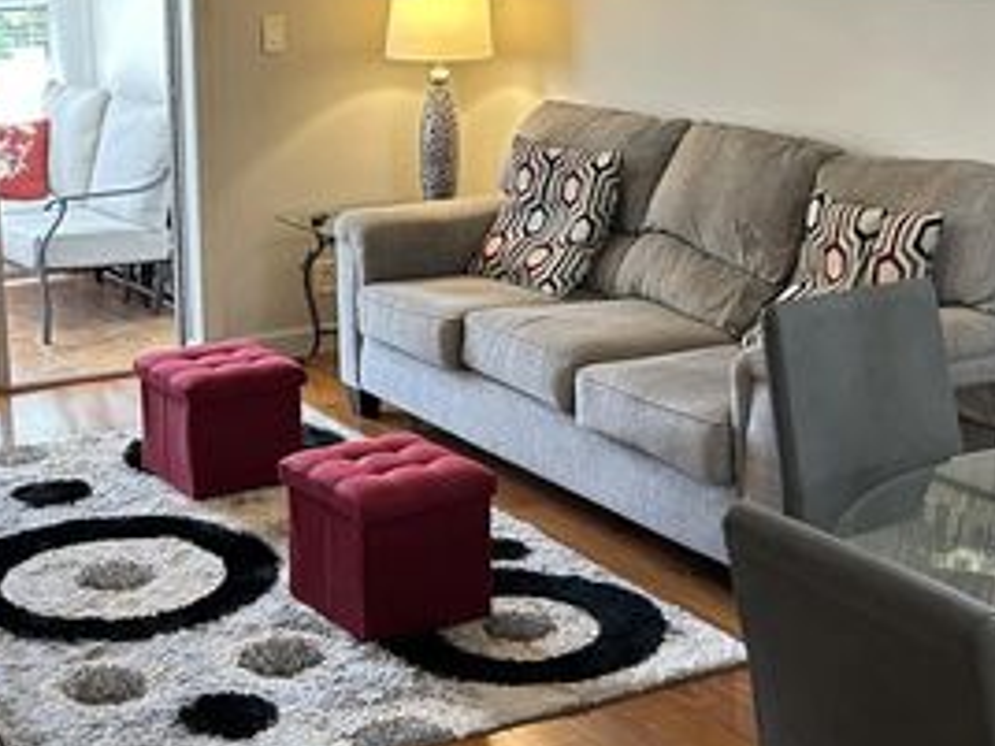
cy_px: 308
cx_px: 304
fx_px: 1782
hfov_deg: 30.9
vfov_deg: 23.6
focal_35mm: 62
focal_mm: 5.7
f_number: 1.5
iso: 250
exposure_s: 1/60
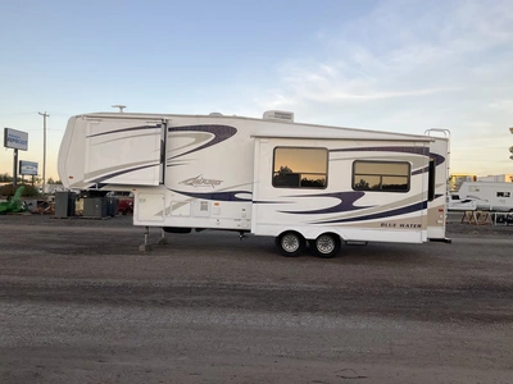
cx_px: 256
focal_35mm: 29
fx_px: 430
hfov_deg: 61.7
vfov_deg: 48.2
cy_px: 192
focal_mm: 3
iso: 25
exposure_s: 1/353
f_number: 1.8
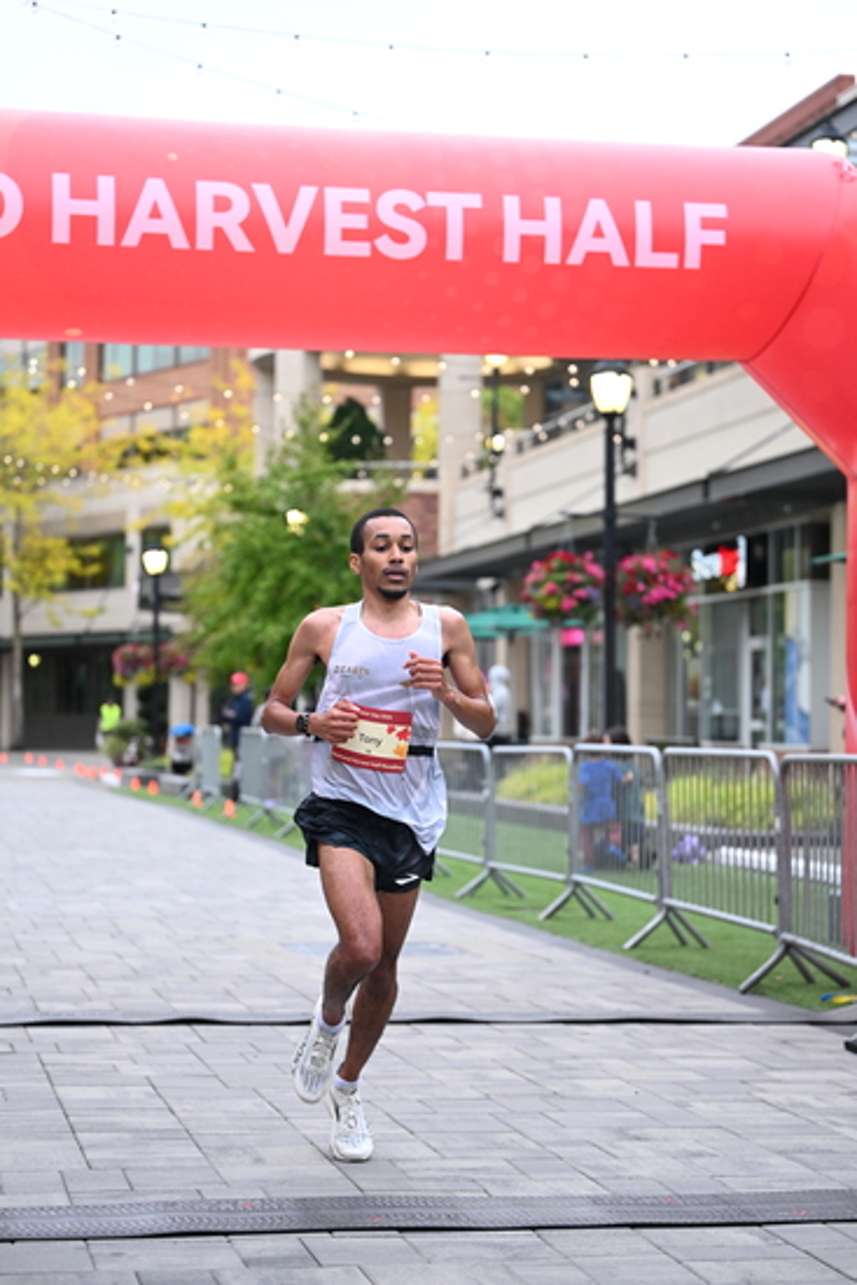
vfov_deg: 28.1
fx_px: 2569
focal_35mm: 72
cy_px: 642
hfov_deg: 18.9
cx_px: 428
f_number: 2.8
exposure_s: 1/800
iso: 1600
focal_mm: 72
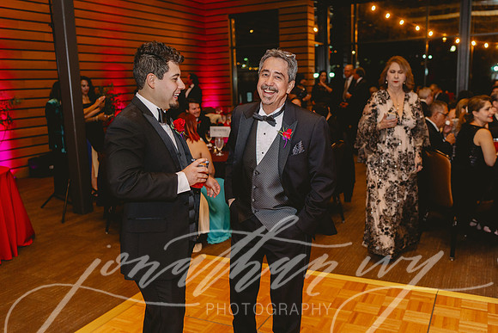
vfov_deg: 37.9
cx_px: 249
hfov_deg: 54.4
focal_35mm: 35
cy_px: 166
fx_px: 484
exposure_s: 1/125
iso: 1600
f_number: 2.8
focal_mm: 35
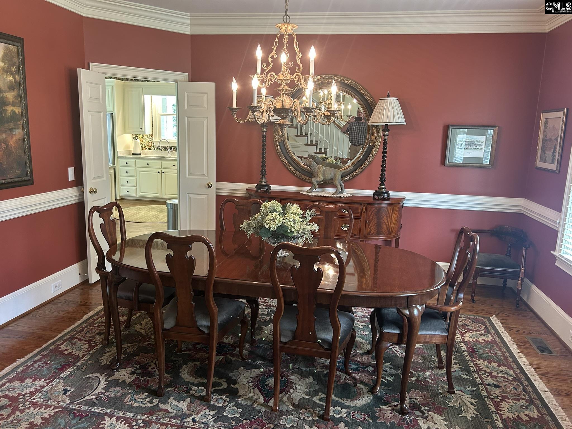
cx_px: 286
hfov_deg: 67.3
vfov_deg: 53.1
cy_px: 214
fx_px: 430
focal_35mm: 26
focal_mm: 5.7
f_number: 1.5
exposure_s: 1/60
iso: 160
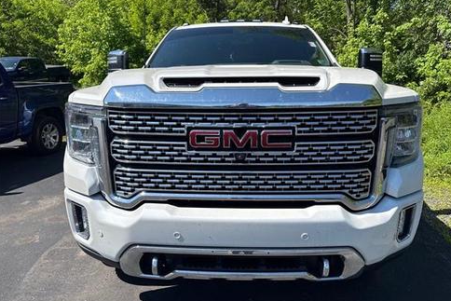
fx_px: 326
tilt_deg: -13.4
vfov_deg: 49.6
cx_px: 229
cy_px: 156
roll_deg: +1.4
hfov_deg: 69.4
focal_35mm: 26
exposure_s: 1/4167
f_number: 1.78
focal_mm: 6.76
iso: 100
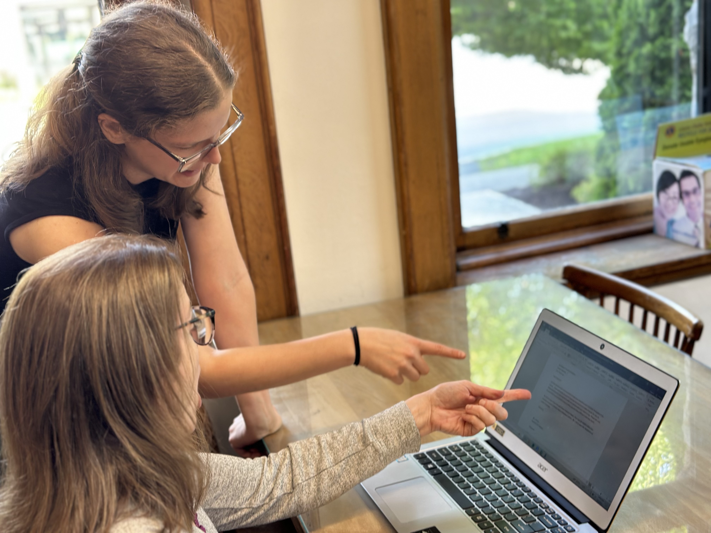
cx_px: 356
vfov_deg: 30.3
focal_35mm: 48
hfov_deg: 39.7
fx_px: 986
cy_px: 266
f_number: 1.78
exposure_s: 1/105
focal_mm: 6.86
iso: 125
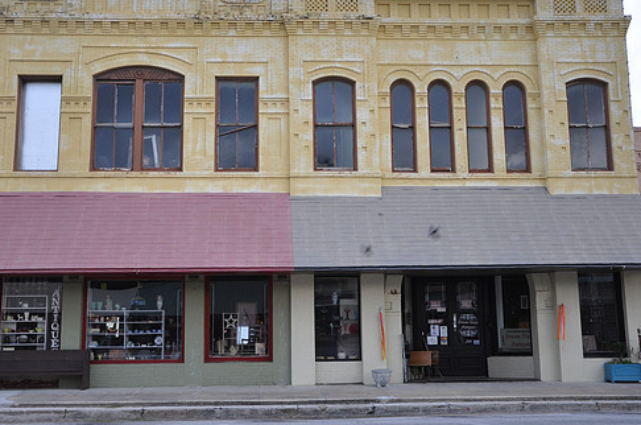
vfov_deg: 31.0
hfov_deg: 45.5
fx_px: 764
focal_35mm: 43
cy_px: 196
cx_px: 302
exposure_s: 1/100
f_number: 5
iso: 400
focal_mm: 24
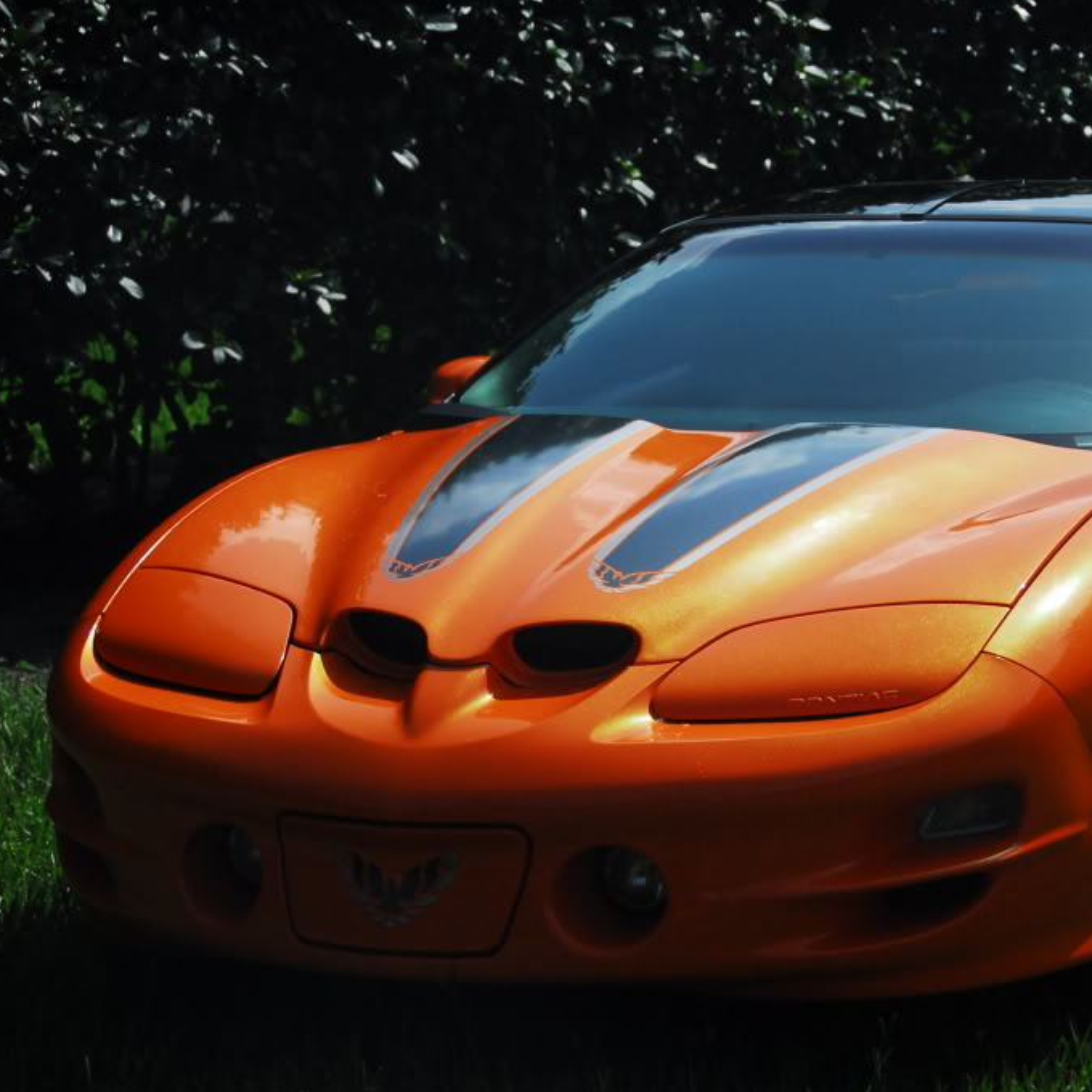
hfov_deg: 17.3
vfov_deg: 17.4
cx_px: 773
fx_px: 3569
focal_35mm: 100
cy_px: 545
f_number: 4.8
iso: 640
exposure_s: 1/8000
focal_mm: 52
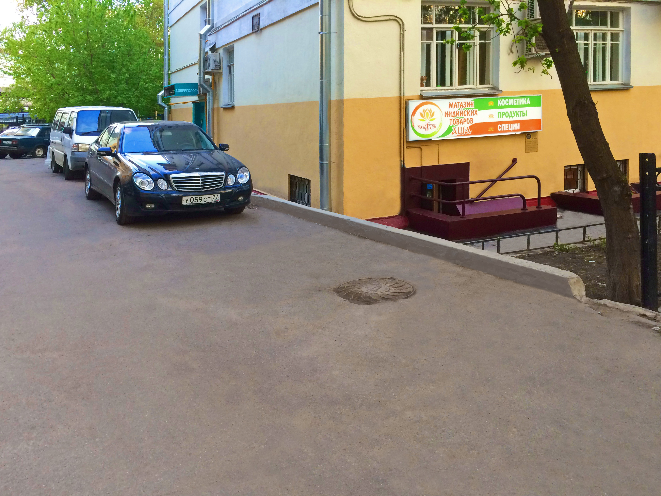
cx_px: 330
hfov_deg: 61.7
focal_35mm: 29
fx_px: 554
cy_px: 248
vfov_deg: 48.2
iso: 50
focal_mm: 4.15
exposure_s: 1/33
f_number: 2.2
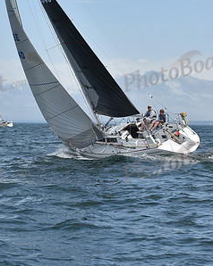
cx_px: 77
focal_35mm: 150
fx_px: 1183
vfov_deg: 12.8
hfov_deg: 10.3
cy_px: 36
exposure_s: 1/1250
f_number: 6.3
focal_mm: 82
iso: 200
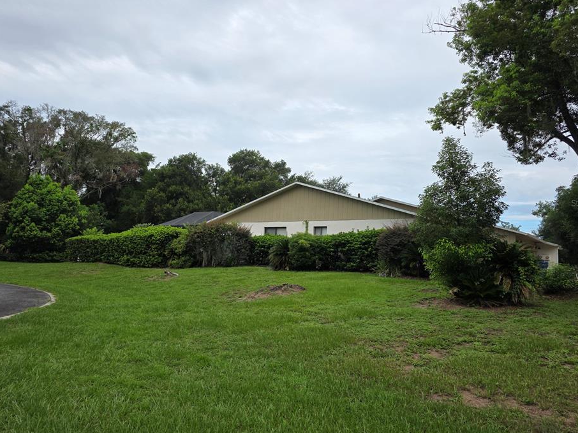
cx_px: 283
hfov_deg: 67.3
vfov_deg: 53.0
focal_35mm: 26
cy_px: 203
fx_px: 434
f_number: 1.7
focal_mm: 6.3
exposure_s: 1/2228
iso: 80
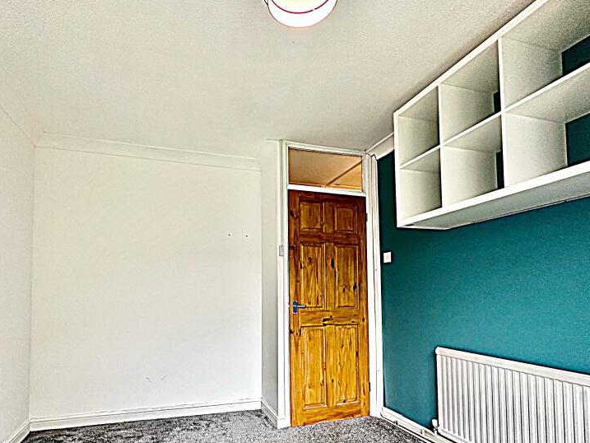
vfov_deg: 64.8
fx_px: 341
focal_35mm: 20
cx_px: 261
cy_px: 282
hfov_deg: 81.4
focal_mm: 2.22
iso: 250
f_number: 2.2
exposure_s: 1/99
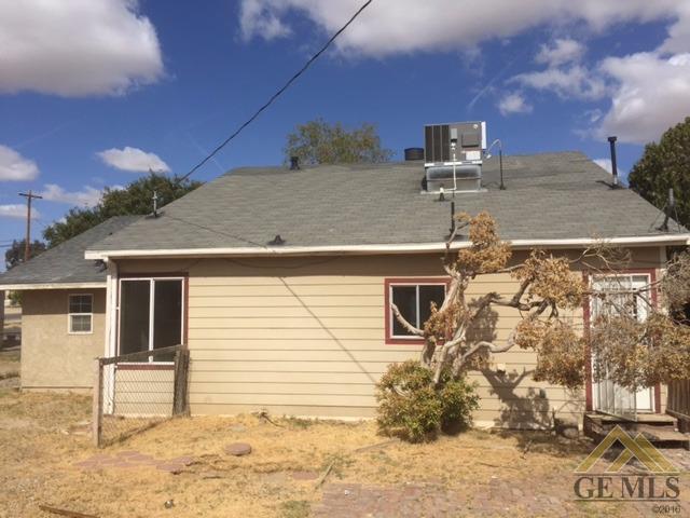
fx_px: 578
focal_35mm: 29
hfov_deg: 61.7
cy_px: 259
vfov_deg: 48.2
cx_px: 345
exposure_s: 1/4950
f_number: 2.2
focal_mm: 4.15
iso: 32
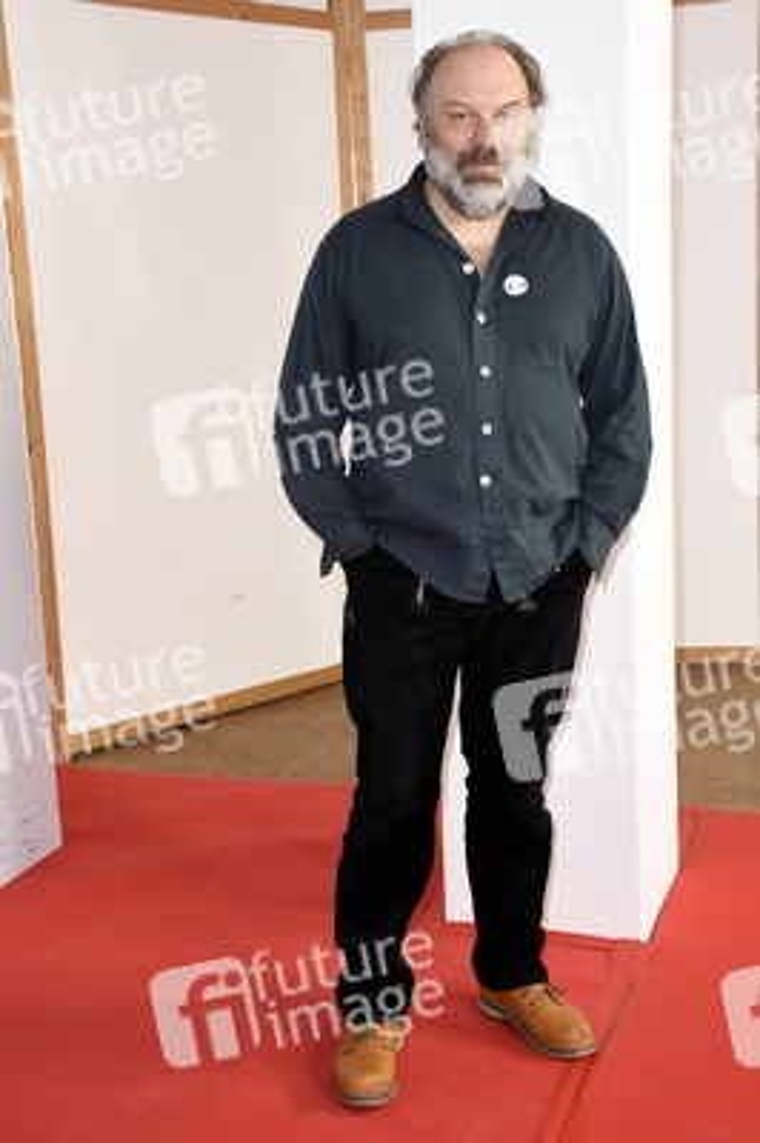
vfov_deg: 41.1
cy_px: 572
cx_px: 380
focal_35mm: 48
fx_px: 1523
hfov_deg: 28.0
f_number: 6.3
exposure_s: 1/60
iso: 640
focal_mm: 32
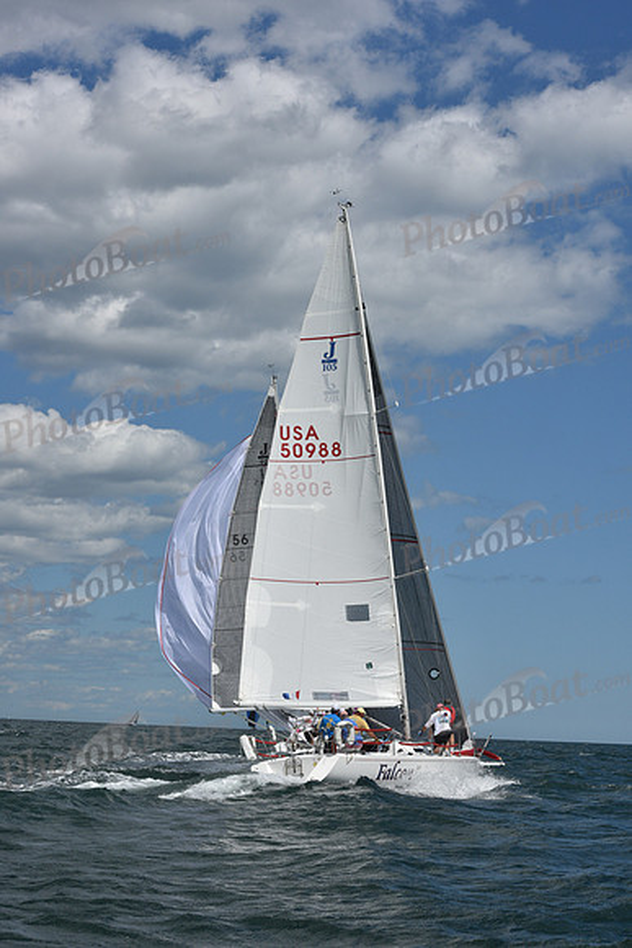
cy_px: 474
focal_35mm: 70
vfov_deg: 28.8
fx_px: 1842
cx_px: 316
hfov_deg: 19.5
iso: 320
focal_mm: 70
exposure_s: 1/1000
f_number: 14
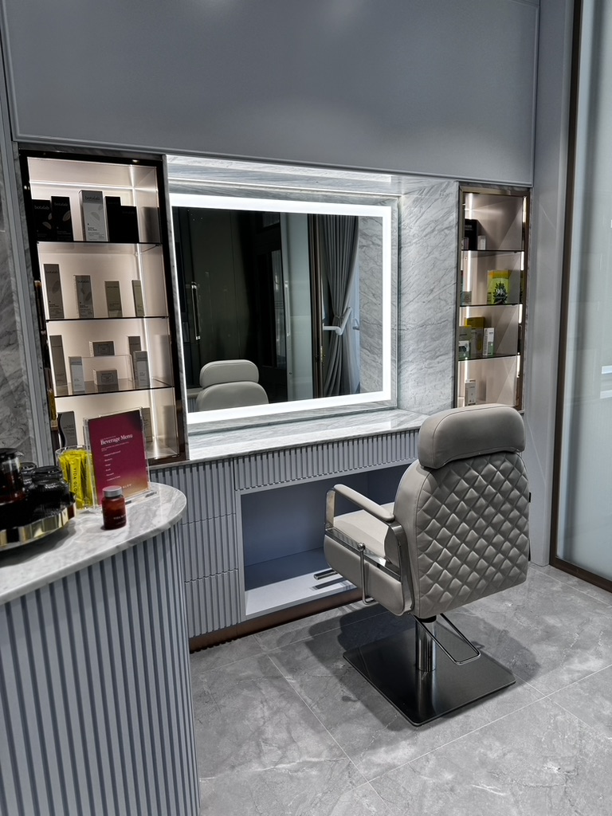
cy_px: 408
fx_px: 566
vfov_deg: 71.6
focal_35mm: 24
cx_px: 306
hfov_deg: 56.8
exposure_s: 1/172
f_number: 1.78
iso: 80
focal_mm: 6.86
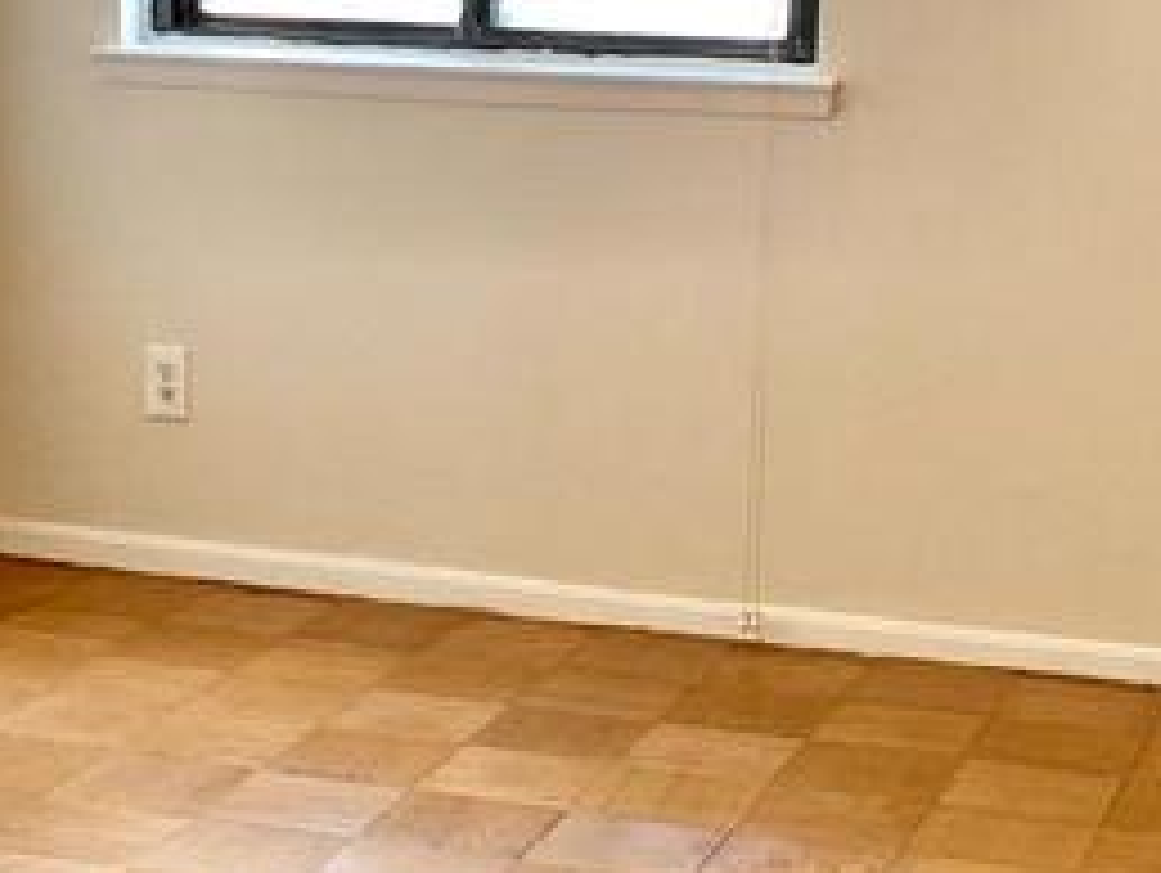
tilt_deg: -13.2
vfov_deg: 14.4
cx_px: 342
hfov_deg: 19.0
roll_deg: -1.4
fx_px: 3458
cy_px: 572
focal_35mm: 103
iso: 80
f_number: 1.8
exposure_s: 1/120
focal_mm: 4.25
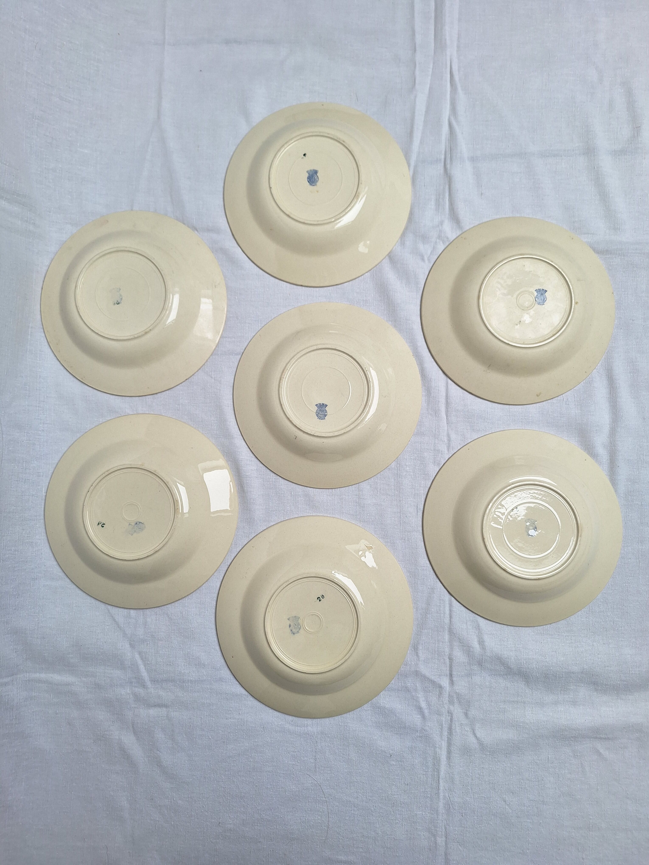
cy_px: 432
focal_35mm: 23
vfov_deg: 73.9
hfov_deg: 58.9
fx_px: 575
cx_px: 324
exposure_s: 1/348
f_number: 1.8
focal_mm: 5.54
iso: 40
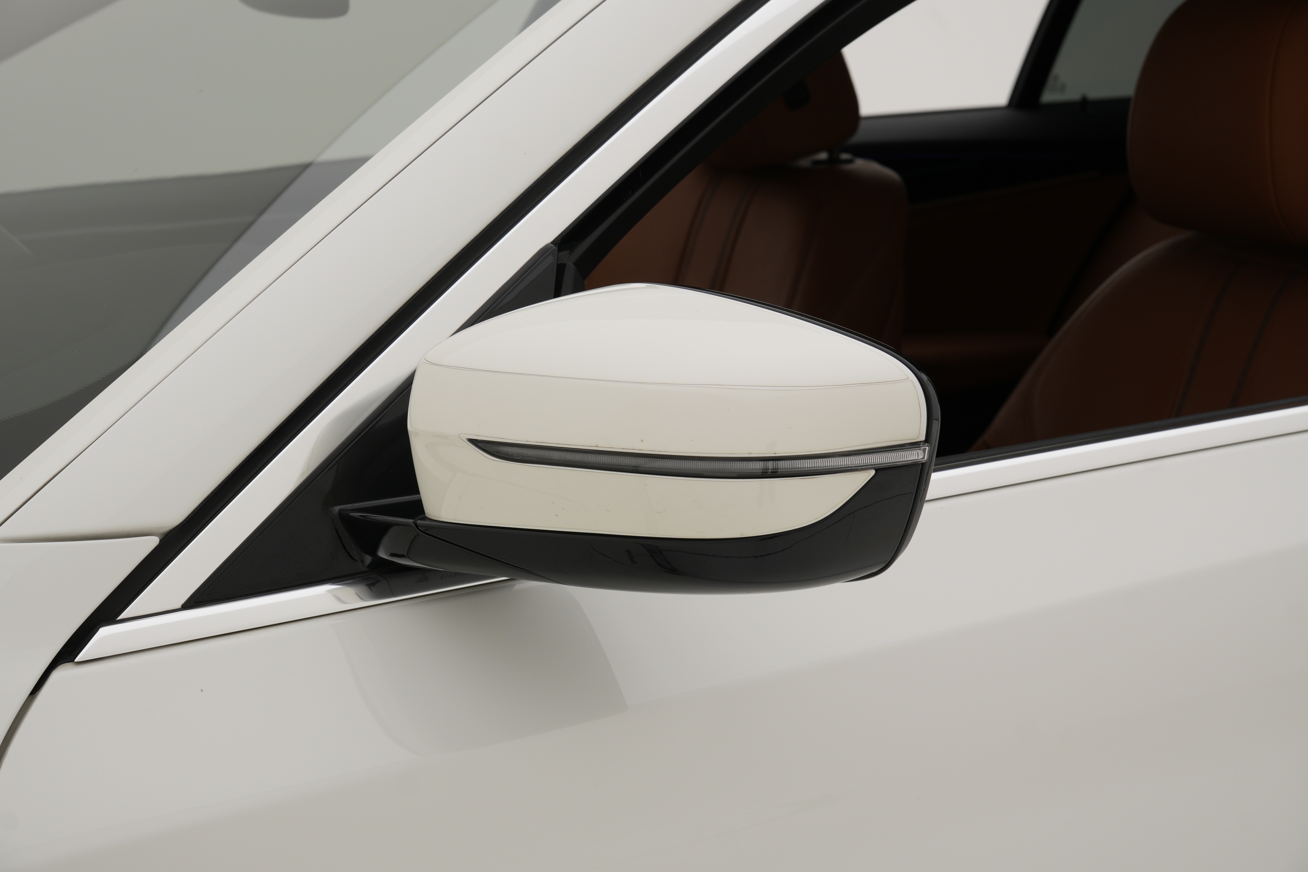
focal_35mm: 68
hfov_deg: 29.7
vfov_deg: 20.0
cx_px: 654
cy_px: 436
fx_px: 2469
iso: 160
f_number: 8
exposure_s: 1/50
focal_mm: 45.3
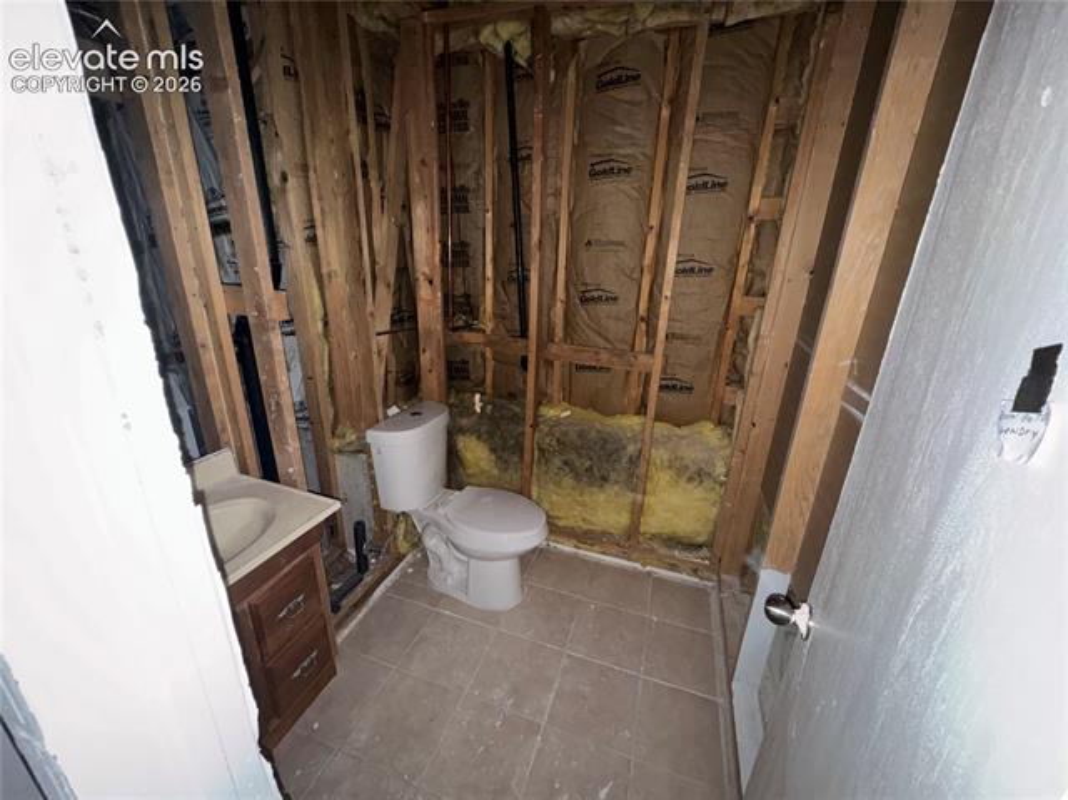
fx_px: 432
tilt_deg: -20.0
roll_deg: -2.3
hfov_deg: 102.1
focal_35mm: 14
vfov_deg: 85.6
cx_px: 534
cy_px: 400
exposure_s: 1/20
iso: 250
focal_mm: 2.22
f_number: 2.2
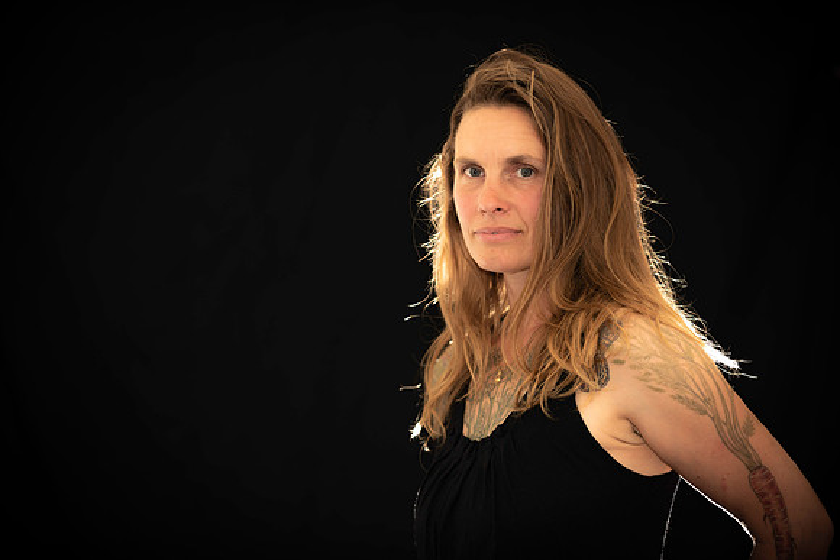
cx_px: 420
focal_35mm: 120
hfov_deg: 17.1
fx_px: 2801
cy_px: 280
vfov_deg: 11.4
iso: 50
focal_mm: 120
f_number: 2.8
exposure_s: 1/30
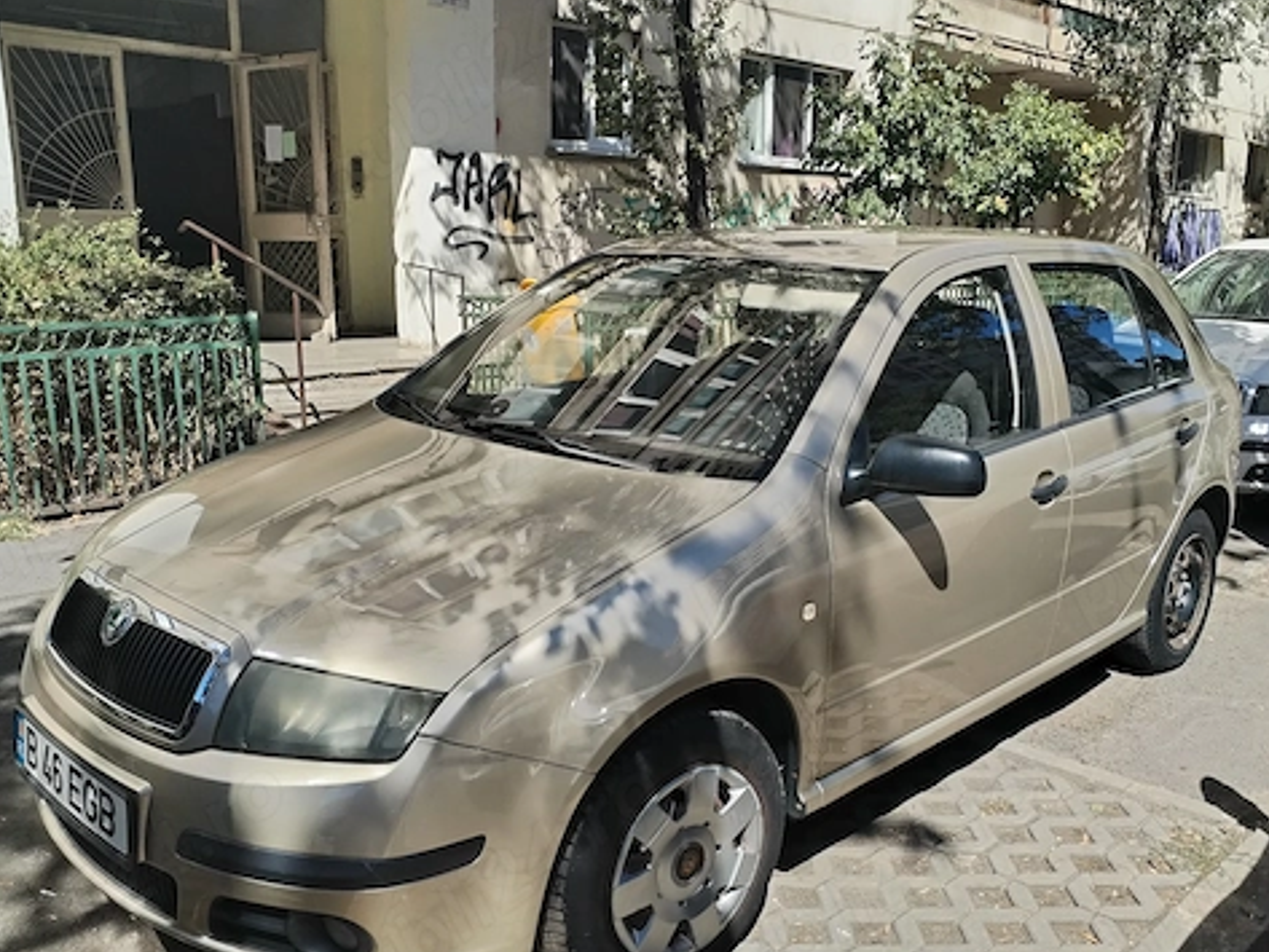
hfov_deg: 55.3
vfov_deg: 42.9
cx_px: 673
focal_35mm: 33
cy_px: 518
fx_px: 1210
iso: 100
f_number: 1.8
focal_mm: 4.75
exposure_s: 1/997
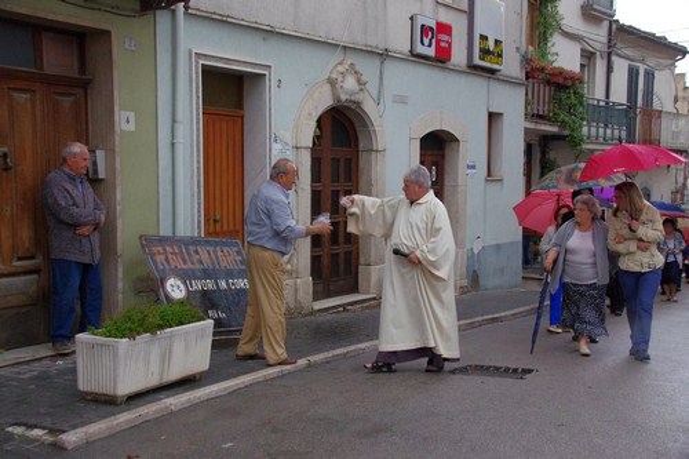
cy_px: 230
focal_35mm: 46
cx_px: 344
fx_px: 890
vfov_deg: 28.9
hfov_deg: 42.3
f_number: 6.3
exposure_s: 1/160
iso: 3200
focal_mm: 31
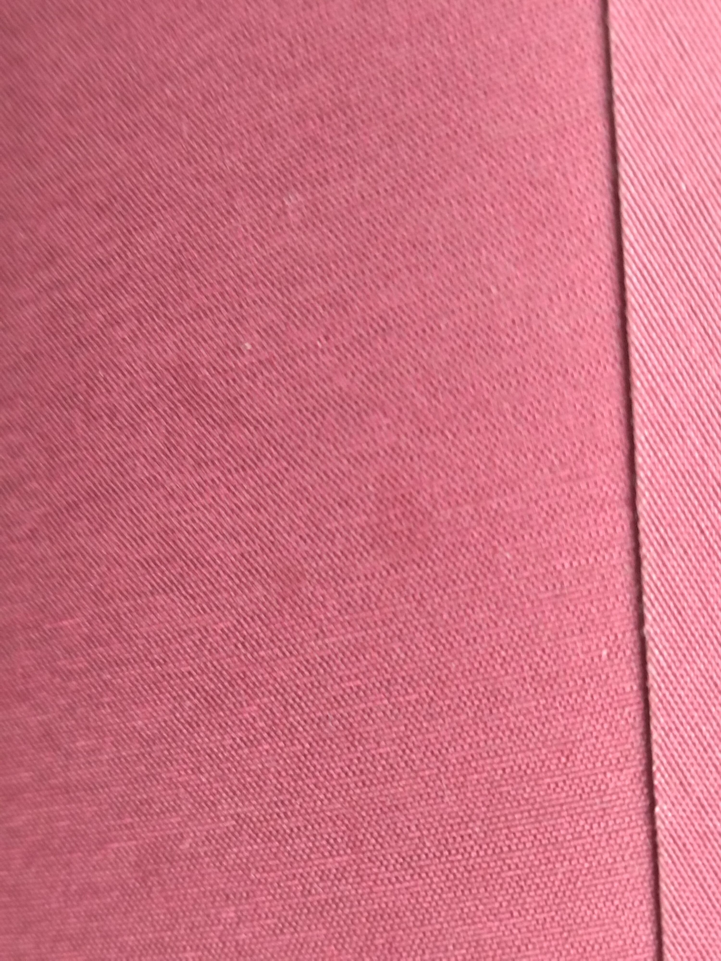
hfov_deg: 51.4
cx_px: 360
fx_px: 750
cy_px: 480
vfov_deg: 65.3
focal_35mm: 27
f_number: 1.79
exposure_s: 1/33
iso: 159
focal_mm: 4.74
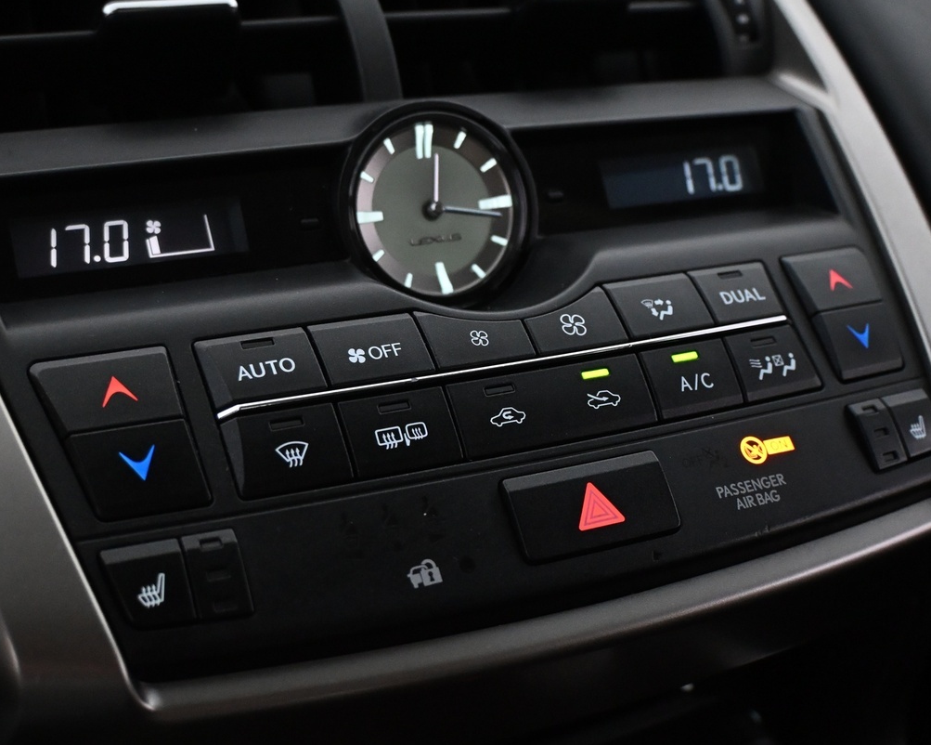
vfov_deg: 31.6
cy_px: 329
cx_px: 424
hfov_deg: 38.9
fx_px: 1316
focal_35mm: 48
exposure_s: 1/80
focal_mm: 21
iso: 3200
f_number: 4
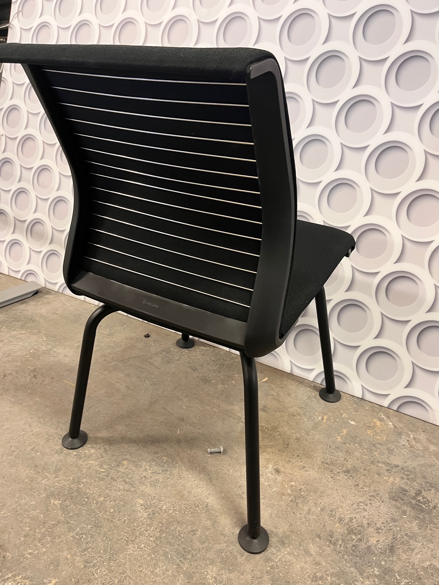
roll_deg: -1.5
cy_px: 292
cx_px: 220
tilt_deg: -28.2
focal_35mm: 26
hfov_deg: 53.0
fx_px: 440
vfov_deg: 67.3
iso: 200
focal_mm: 5.1
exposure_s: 1/50
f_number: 1.6
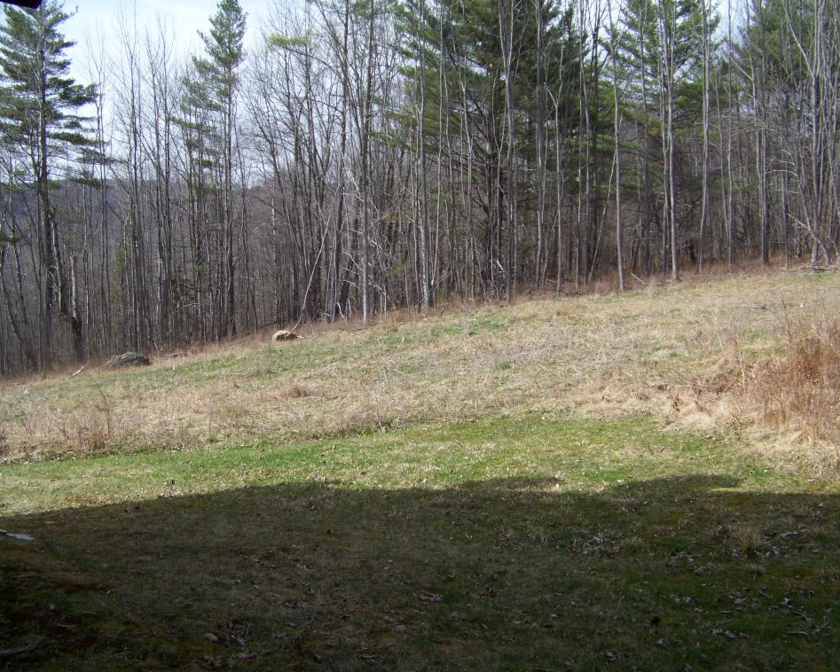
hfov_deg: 47.9
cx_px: 422
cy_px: 339
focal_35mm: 38
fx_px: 945
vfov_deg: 39.2
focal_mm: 5.85
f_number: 2.8
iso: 69
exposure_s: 1/800
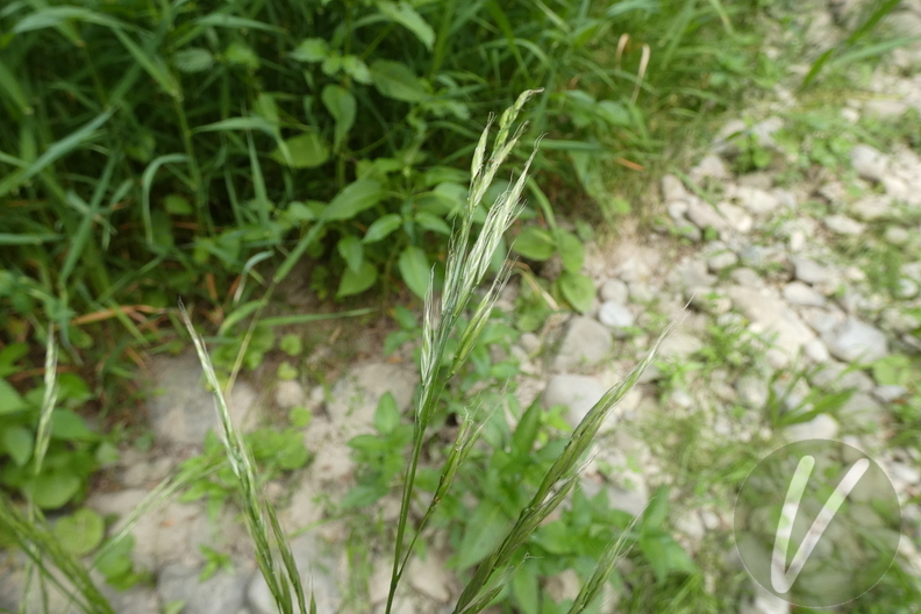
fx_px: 537
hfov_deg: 81.2
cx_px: 457
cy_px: 300
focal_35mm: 21
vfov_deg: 59.5
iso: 80
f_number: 2.8
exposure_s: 1/125
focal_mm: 3.6
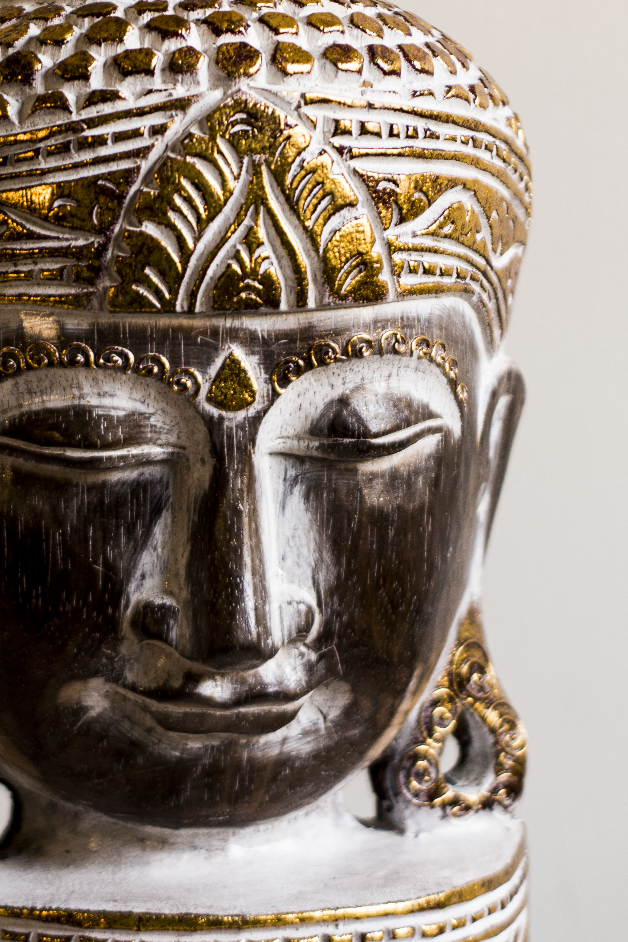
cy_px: 170
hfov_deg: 11.6
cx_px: 164
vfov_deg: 17.2
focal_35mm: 118
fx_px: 3086
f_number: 2.2
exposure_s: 1/160
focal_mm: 50
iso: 200
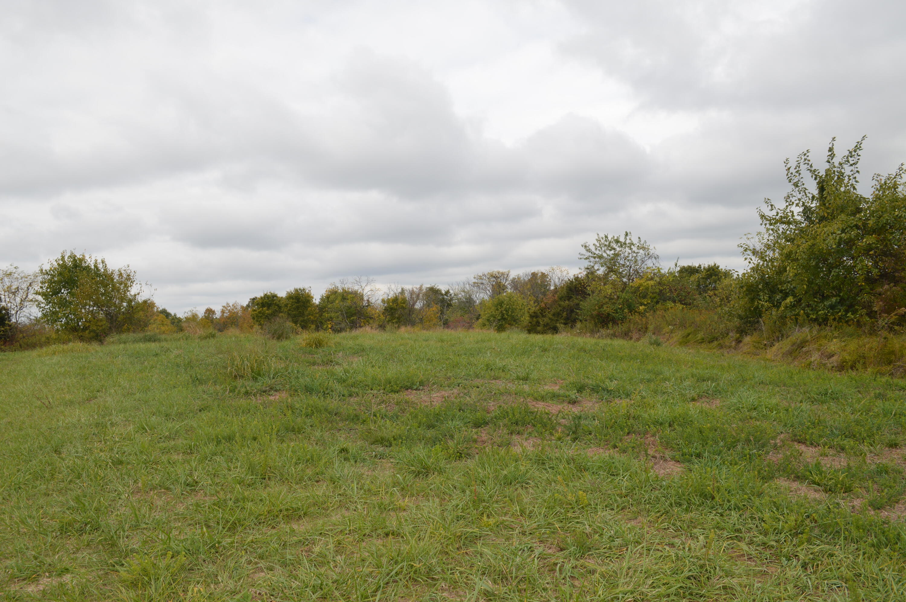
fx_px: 754
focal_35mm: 30
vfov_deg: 43.5
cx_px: 453
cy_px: 301
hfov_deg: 62.0
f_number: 7.1
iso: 100
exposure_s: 1/200
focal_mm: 20
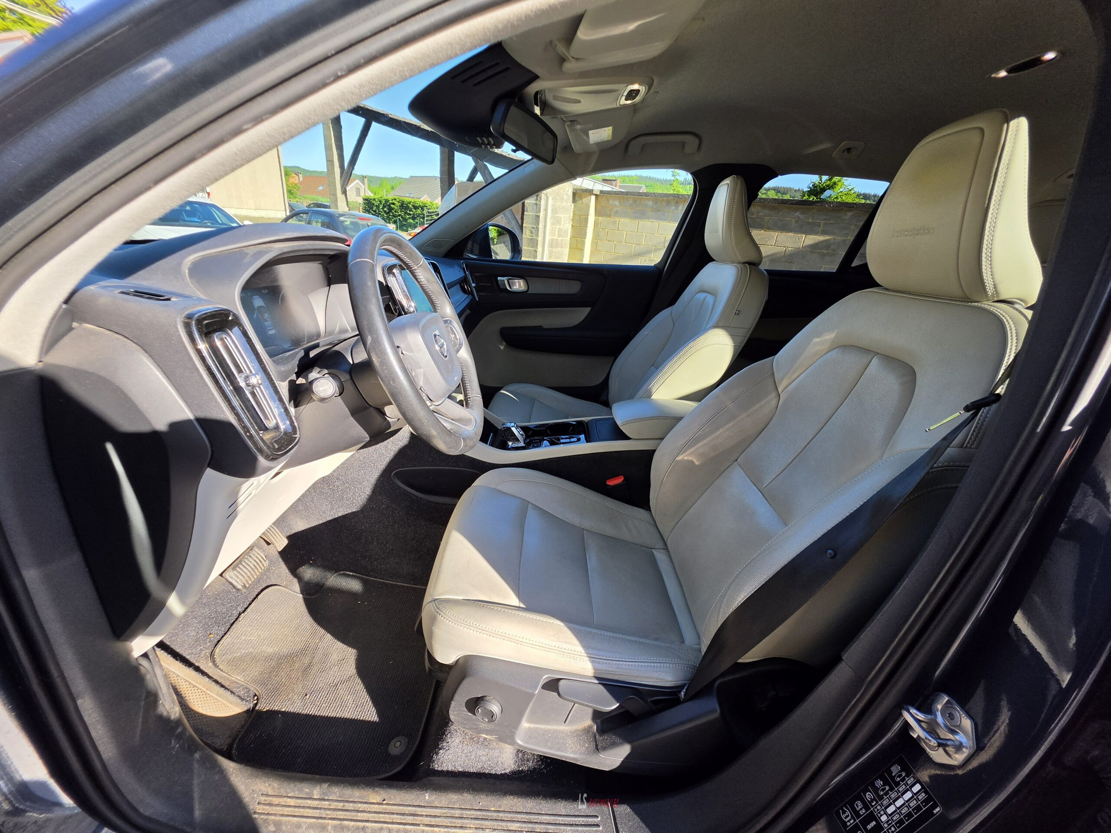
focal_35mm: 13
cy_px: 416
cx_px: 556
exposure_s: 1/384
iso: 32
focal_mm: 2.2
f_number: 1.9
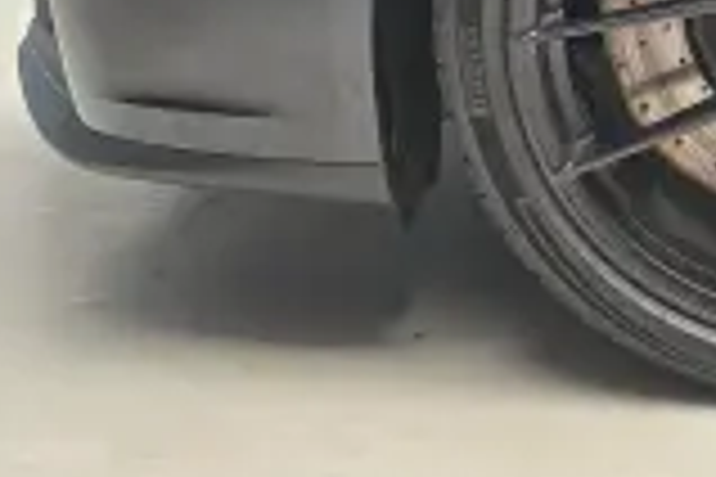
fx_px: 1074
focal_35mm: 54
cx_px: 666
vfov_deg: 23.2
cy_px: -76
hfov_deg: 34.5
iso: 320
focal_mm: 6.3
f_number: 1.7
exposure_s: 1/100
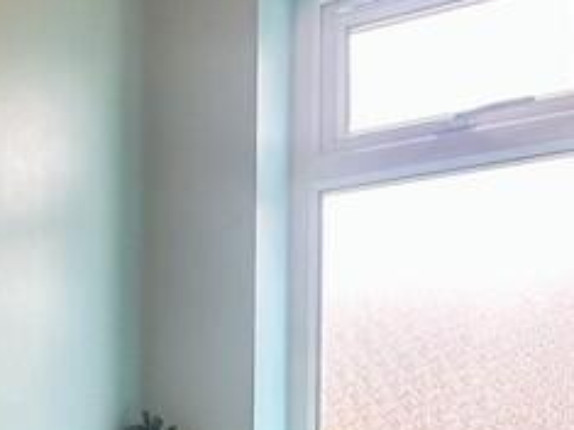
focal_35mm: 61
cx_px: -51
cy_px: 503
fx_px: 1011
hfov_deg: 28.8
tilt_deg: +2.5
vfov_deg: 22.3
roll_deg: -1.8
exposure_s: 1/100
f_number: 2.2
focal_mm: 2.22
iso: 200
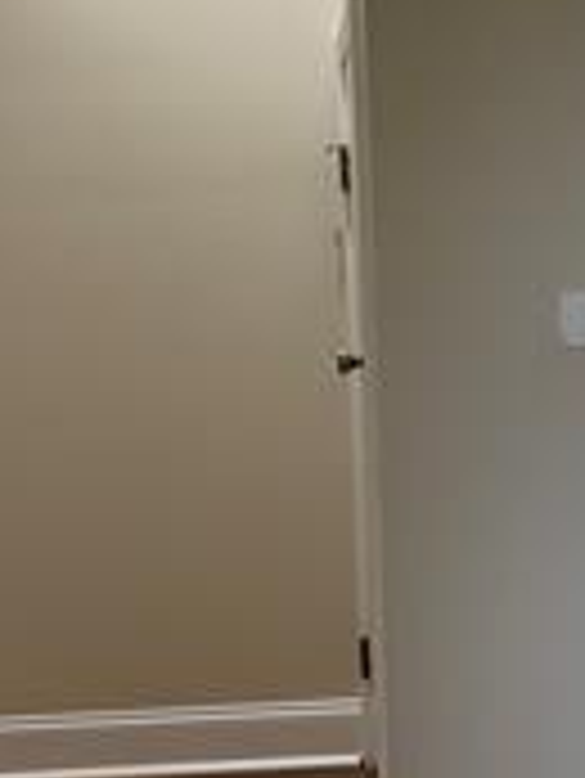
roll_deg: +2.5
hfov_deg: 20.4
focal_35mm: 72
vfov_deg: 26.9
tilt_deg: -2.3
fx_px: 1620
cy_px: 283
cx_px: 369
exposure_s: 1/60
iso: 80
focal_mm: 5.96
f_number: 1.6
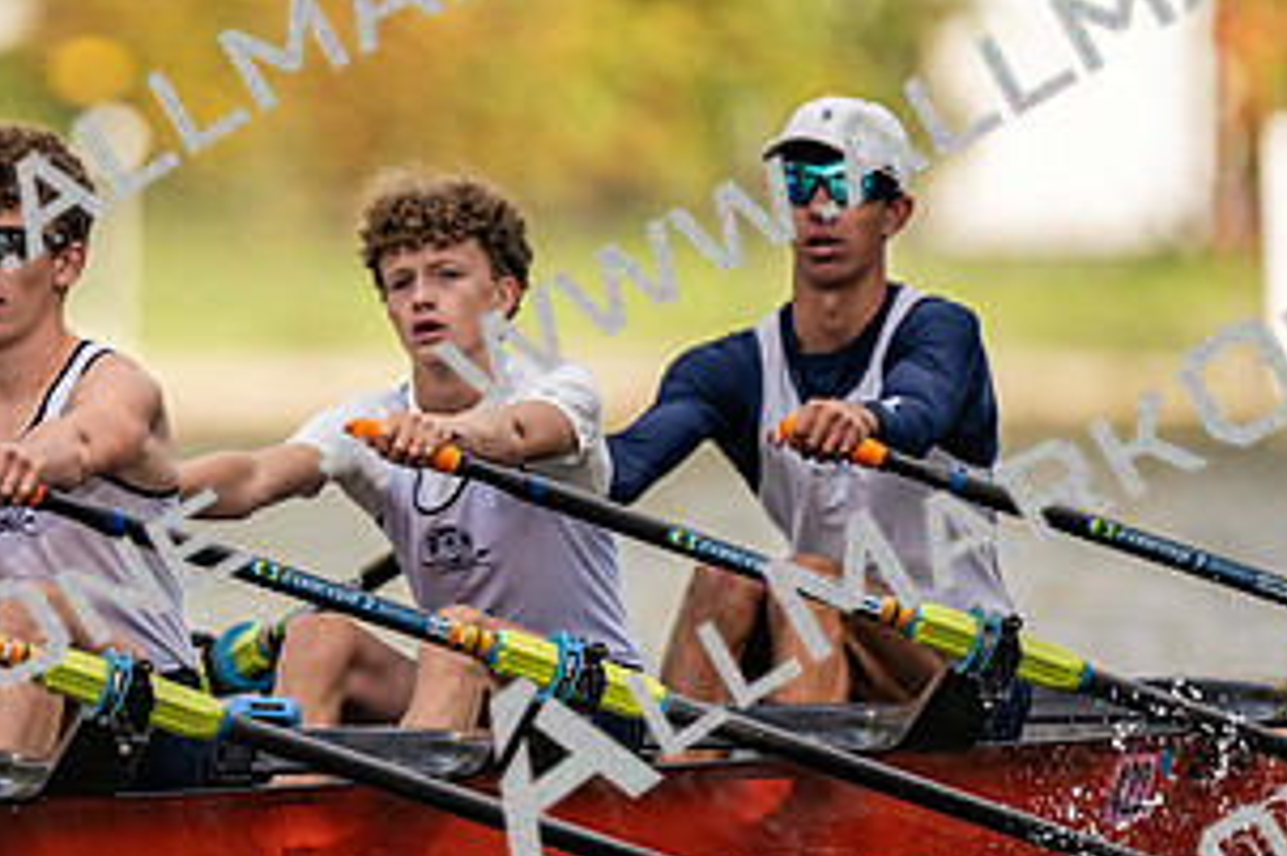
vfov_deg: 1.2
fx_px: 41196
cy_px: 477
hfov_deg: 1.8
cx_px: 124
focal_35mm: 1153
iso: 280
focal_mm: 600
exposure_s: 1/2500
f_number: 4
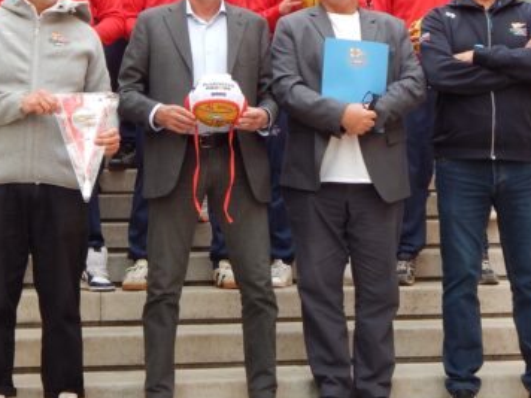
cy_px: 39
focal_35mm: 84
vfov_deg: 17.3
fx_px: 1289
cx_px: 213
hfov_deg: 23.2
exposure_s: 1/160
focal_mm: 7.7
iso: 125
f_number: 3.6
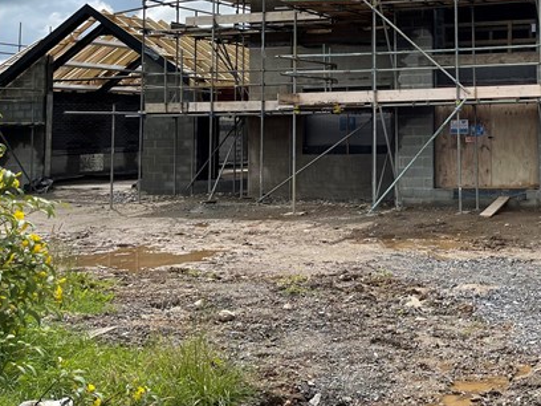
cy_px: 49
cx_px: 477
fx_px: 797
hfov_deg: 35.5
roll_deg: +0.9
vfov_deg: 27.6
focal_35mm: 51
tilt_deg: +4.2
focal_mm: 5.1
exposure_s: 1/4049
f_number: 1.6
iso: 32
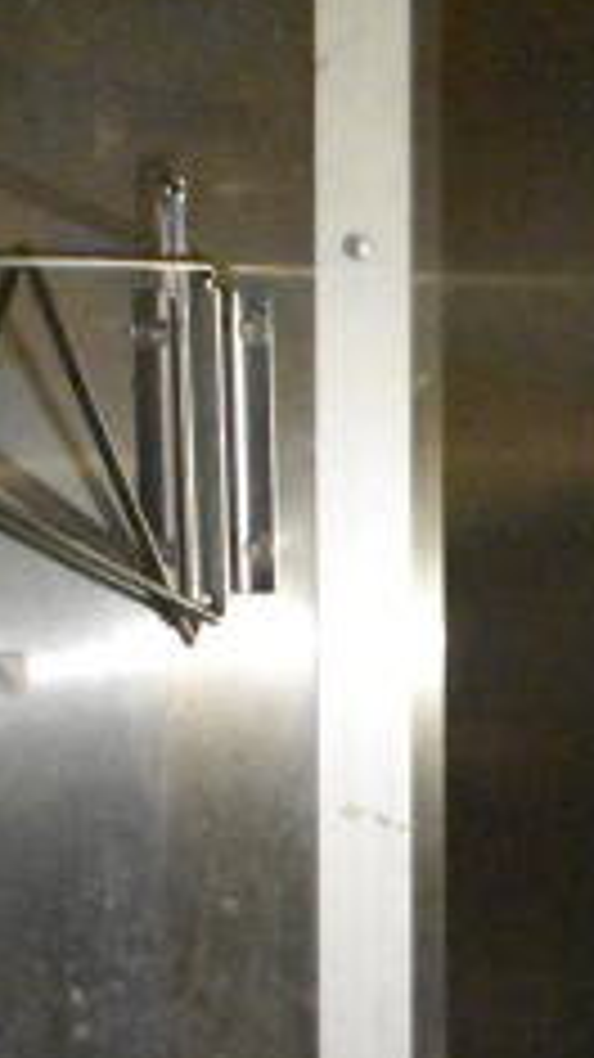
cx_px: 1287
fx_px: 3083
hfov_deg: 10.0
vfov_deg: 19.5
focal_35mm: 110
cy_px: 518
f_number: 3.5
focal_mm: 18
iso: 16000
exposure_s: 1/30
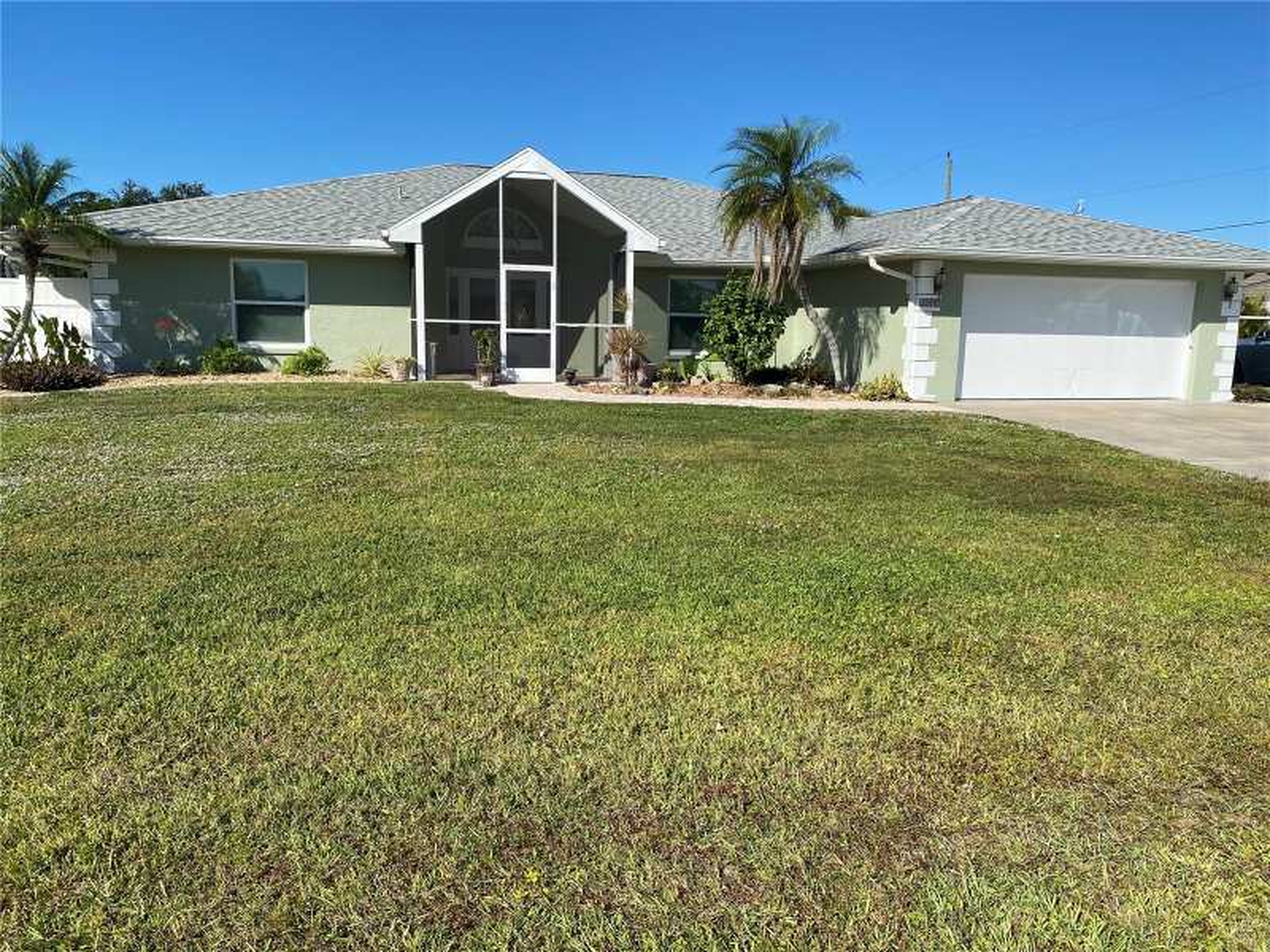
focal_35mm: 26
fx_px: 954
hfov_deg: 67.3
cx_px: 635
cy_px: 476
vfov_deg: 53.1
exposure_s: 1/3300
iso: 32
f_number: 1.8
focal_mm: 4.25
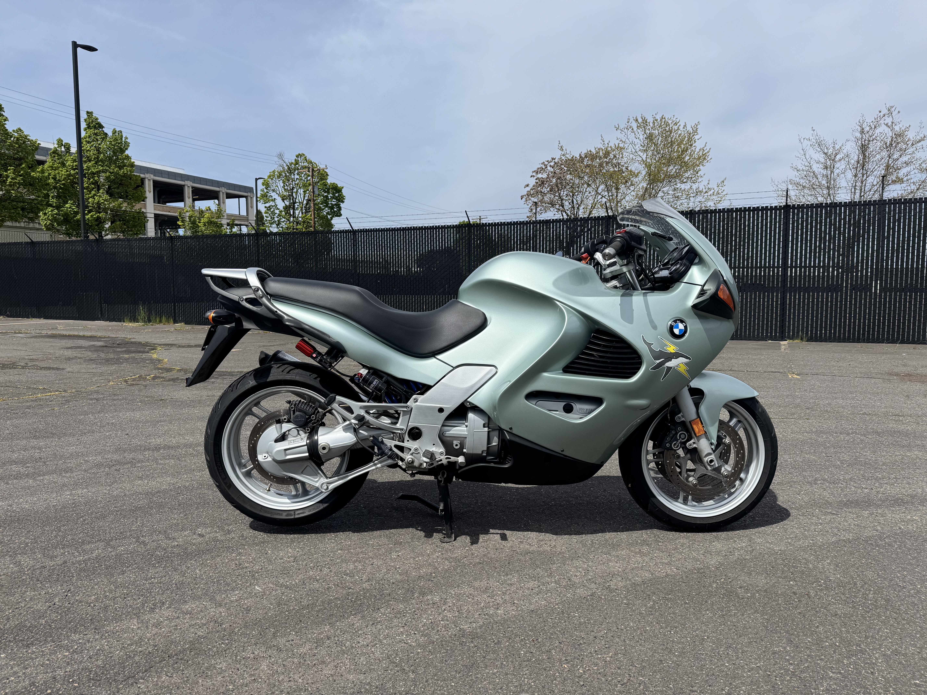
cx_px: 464
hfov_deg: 71.6
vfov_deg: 56.8
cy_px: 348
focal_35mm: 24
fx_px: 643
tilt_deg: -6.1
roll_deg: +0.3
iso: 80
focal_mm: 6.76
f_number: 1.78
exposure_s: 1/7092
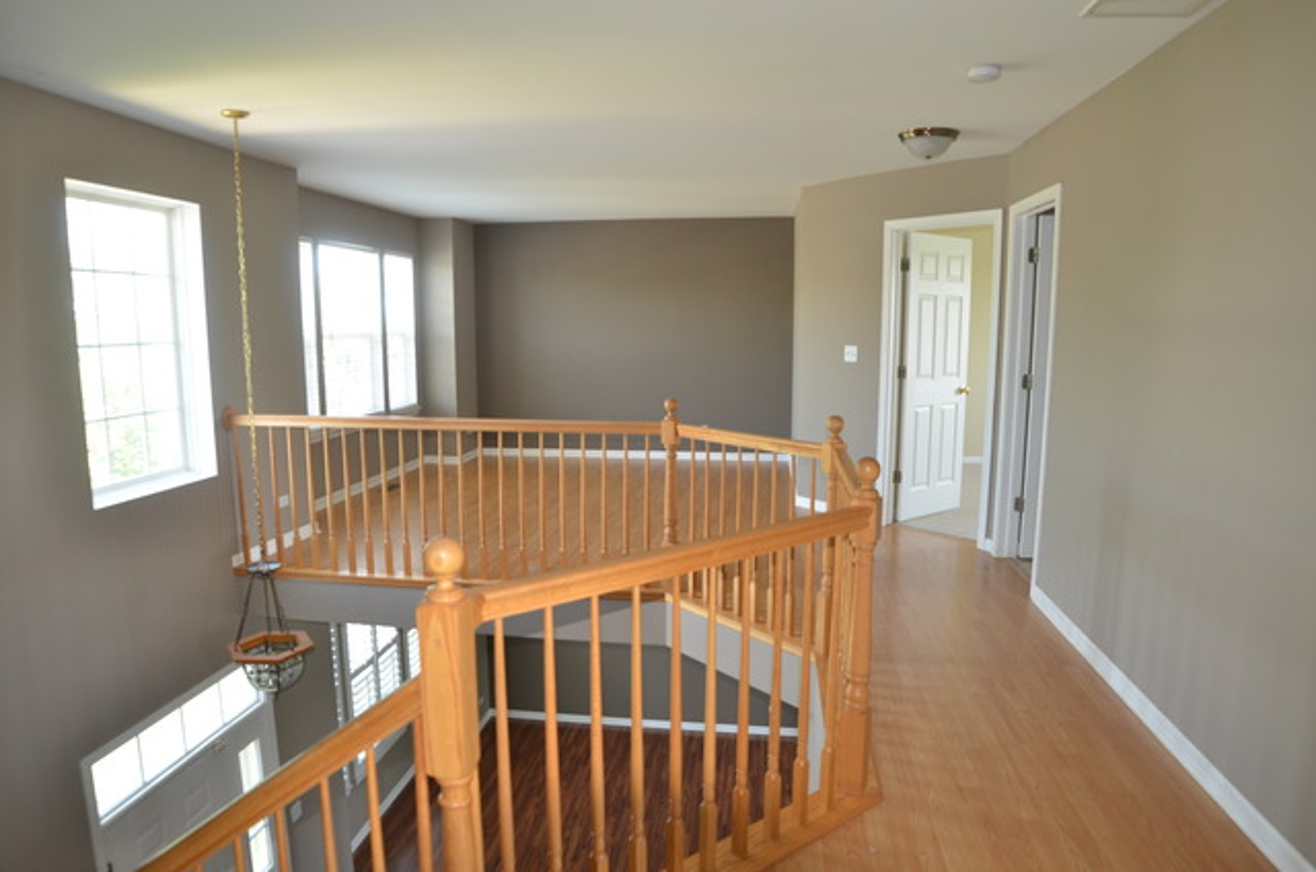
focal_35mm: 21
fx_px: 766
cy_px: 436
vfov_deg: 59.3
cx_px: 658
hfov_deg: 81.3
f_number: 2.8
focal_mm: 14
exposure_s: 1/80
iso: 400
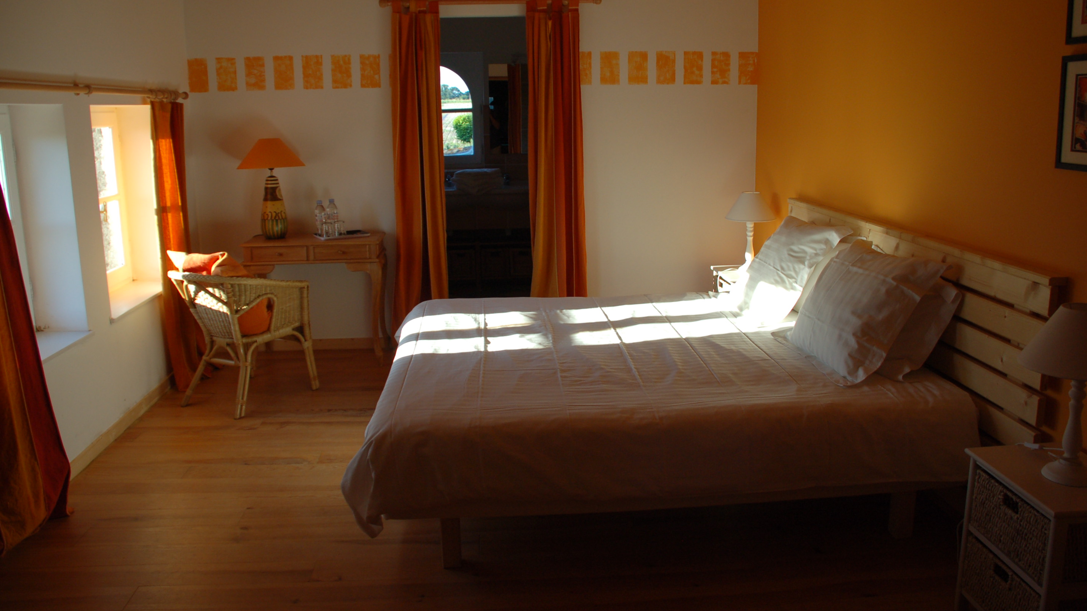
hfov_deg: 66.1
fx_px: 836
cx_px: 533
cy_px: 257
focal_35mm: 29
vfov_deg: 40.1
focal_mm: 18
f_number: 3.5
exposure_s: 1/400
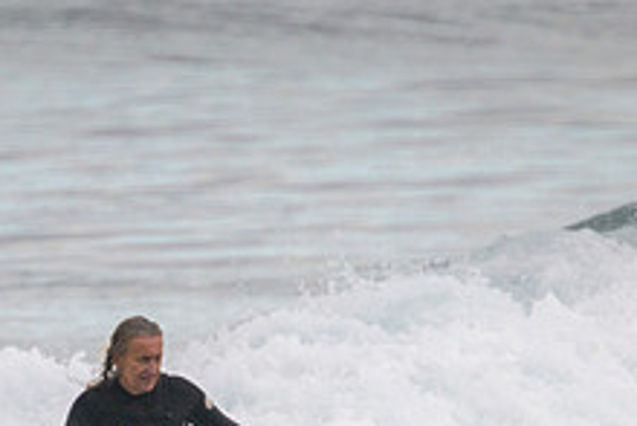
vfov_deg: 0.7
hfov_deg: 1.0
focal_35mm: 2112
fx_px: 37394
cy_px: 535
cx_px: 235
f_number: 11
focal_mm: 800
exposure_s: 1/320
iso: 1600
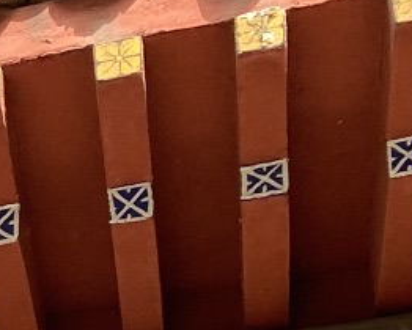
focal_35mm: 195
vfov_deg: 7.2
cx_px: -797
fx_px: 2380
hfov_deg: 8.4
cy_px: 940
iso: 32
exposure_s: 1/536
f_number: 1.8
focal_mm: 4.25
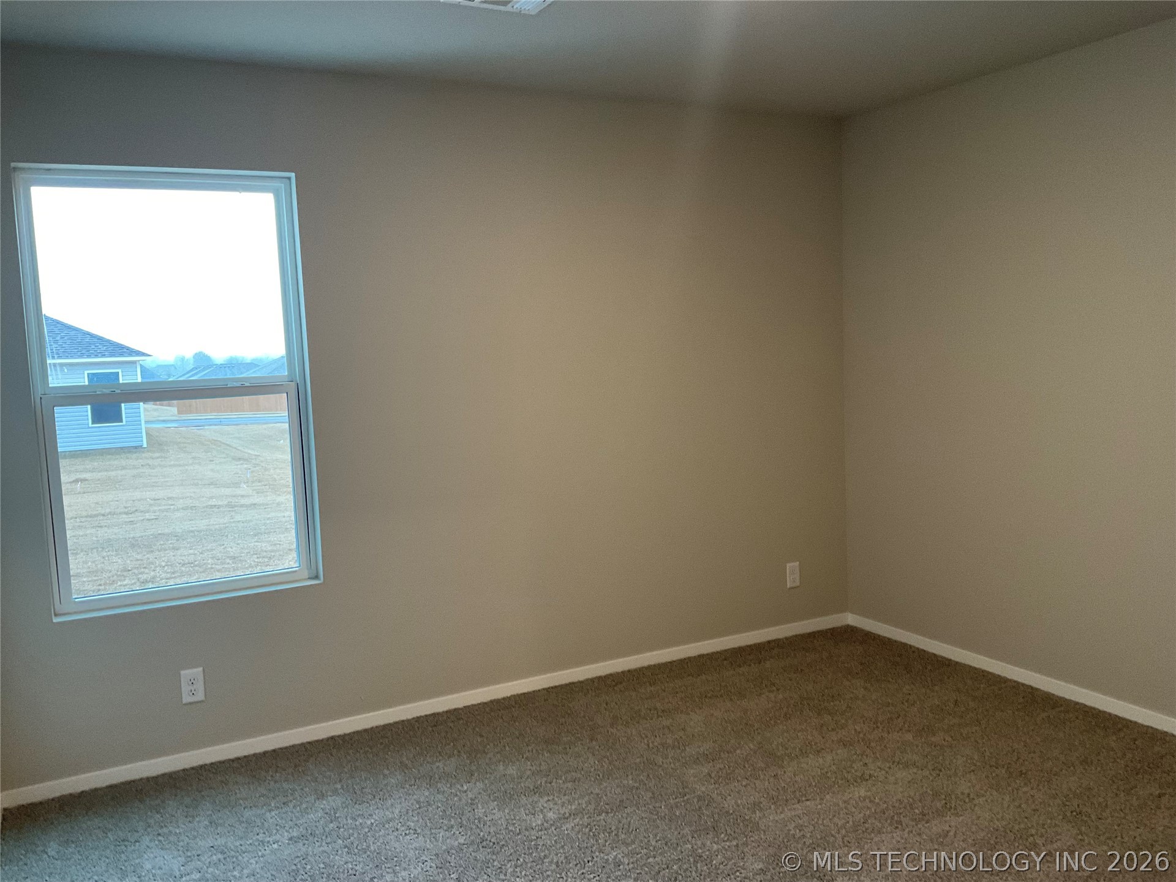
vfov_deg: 48.2
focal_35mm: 29
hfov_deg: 61.7
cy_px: 441
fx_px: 985
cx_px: 588
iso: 160
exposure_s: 1/60
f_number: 1.8
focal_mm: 3
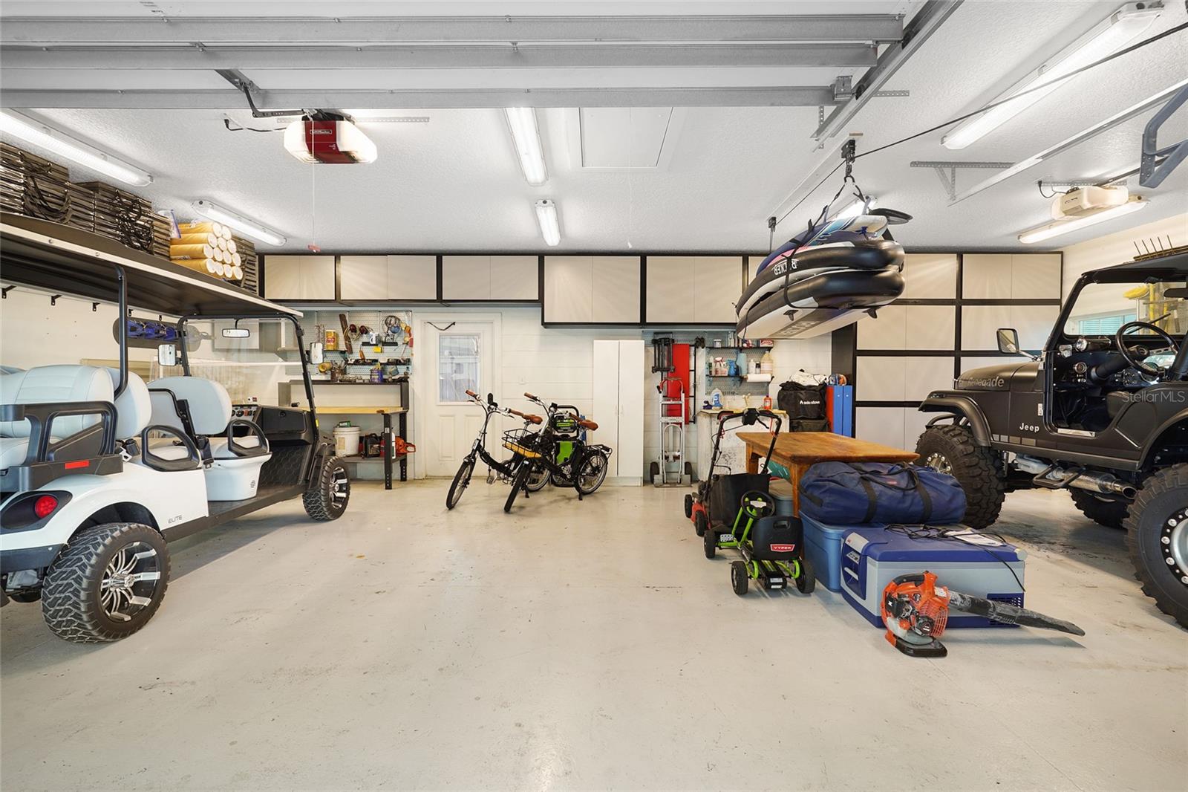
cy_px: 396
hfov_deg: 93.3
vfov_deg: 70.4
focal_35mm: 17
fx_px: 561
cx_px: 594
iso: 100
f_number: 8
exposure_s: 1
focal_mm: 17
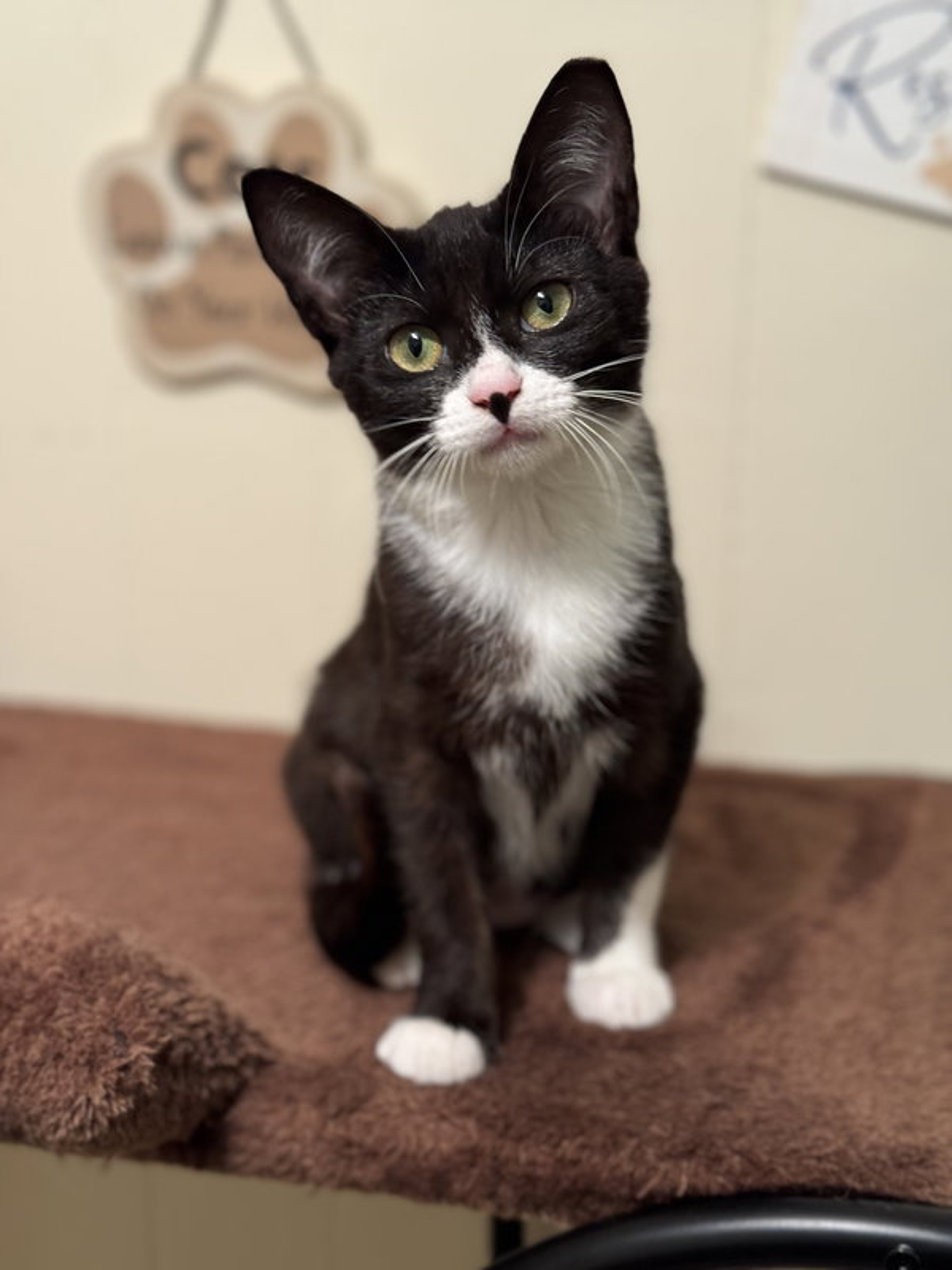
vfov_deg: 39.7
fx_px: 1760
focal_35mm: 48
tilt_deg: -16.6
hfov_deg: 30.3
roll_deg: +1.0
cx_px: 476
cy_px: 635
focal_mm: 6.76
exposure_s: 1/40
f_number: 1.78
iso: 200
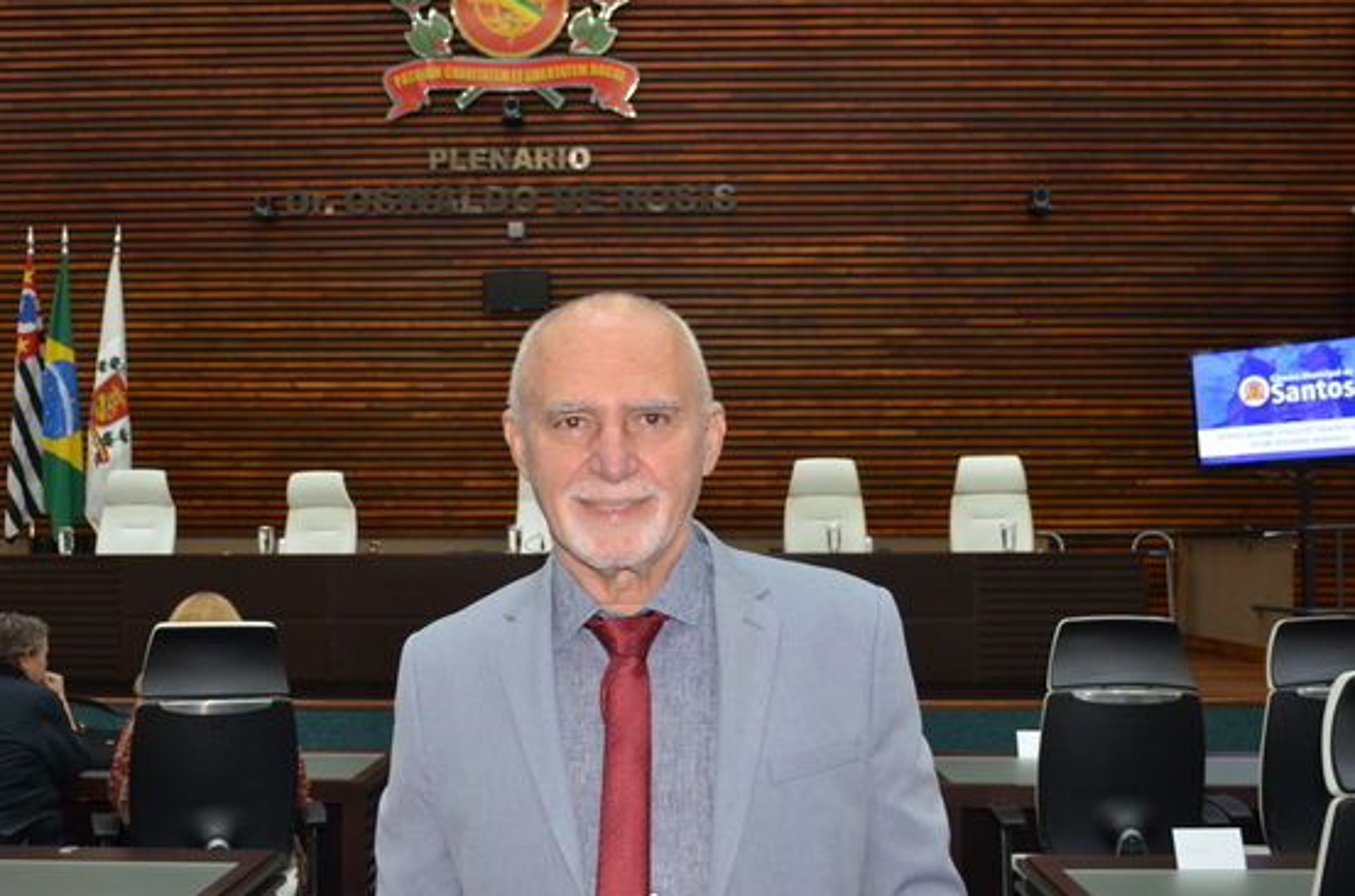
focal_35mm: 38
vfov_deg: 34.8
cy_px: 509
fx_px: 1427
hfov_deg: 50.7
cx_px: 615
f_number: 3.5
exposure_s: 1/60
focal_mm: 20
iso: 800
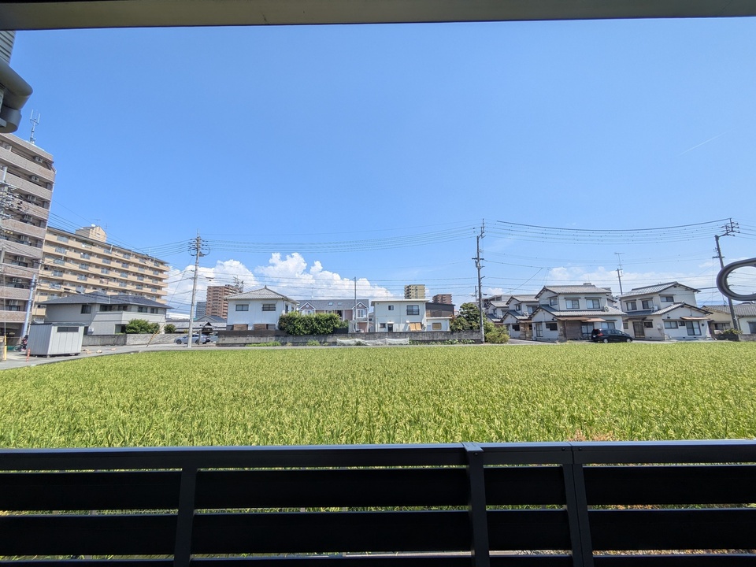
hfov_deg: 102.1
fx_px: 306
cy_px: 284
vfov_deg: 85.7
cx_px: 378
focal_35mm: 14
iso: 50
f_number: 2.2
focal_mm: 1.83
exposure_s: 1/1577
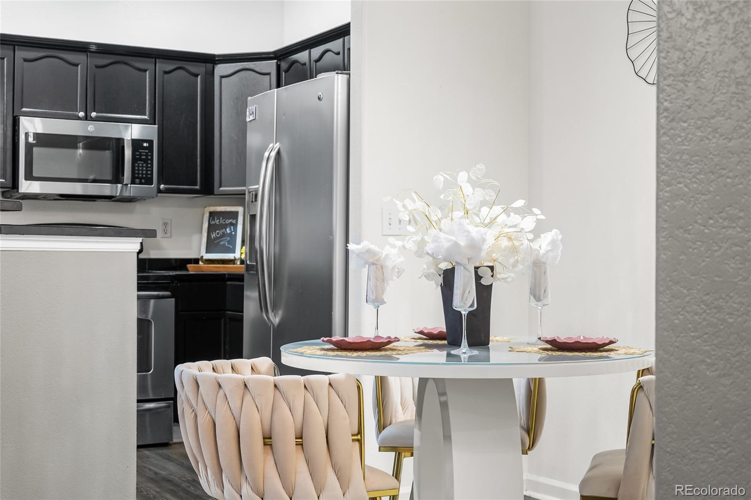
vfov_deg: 26.0
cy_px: 250
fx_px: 1084
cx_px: 376
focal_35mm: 52
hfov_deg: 38.2
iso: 160
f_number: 4
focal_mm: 35
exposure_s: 1/5
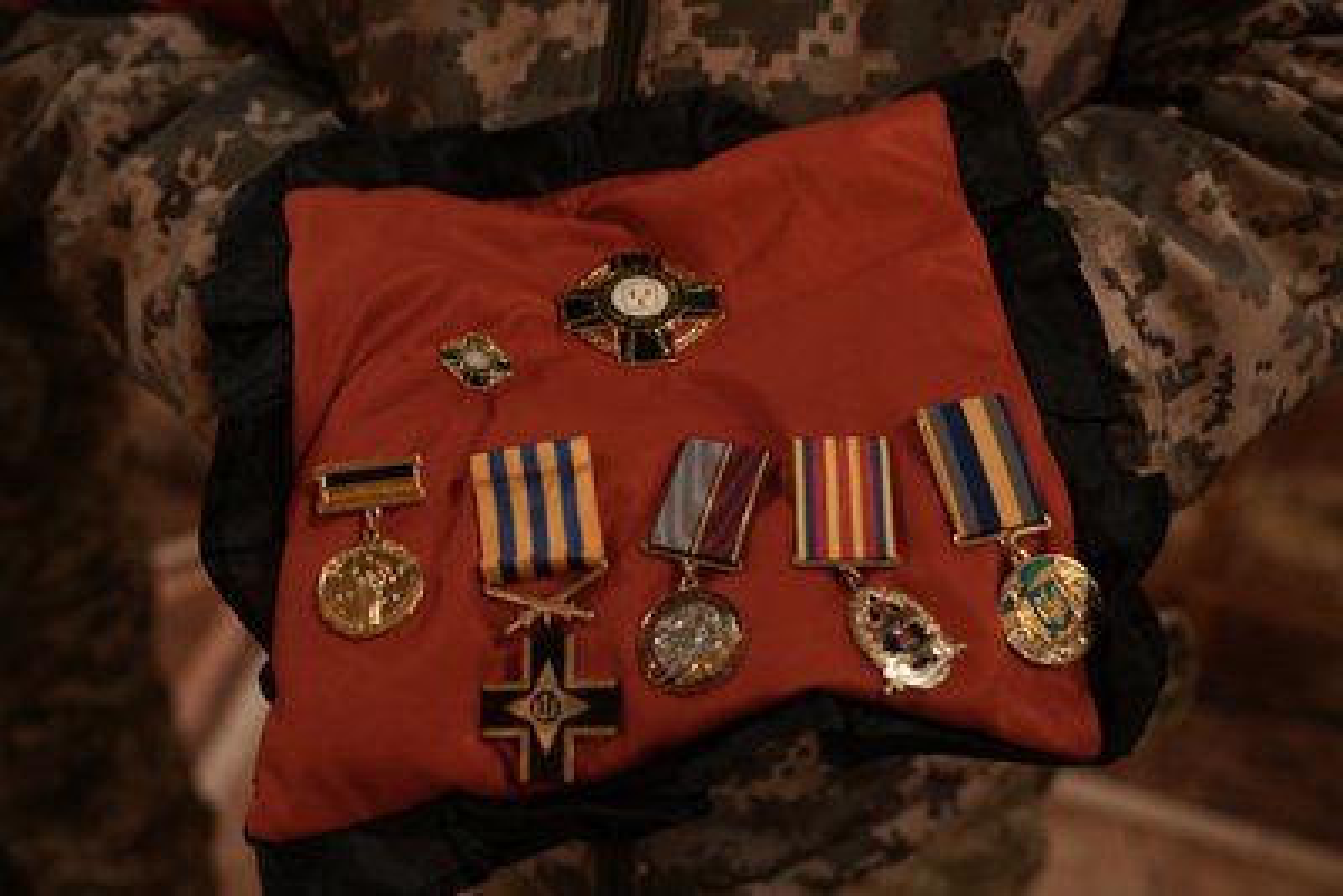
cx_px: 672
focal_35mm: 36
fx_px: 1343
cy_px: 448
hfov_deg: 53.1
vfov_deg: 36.9
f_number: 3.5
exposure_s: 1/50
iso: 2500
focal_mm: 36
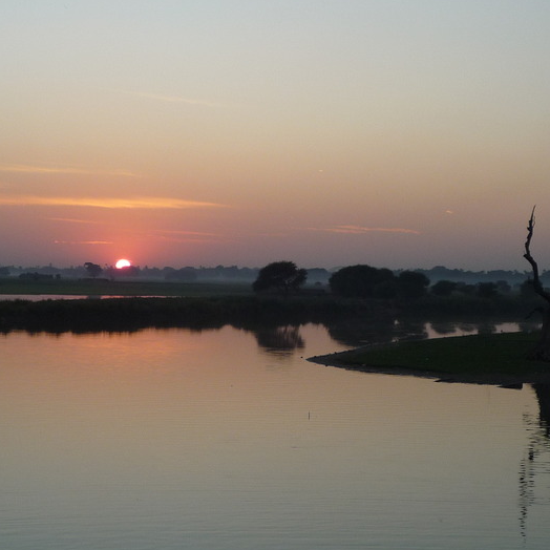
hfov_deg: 20.4
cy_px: 300
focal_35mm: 85
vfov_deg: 20.4
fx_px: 1528
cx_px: 232
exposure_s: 1/160
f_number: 4.3
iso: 100
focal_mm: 7.8
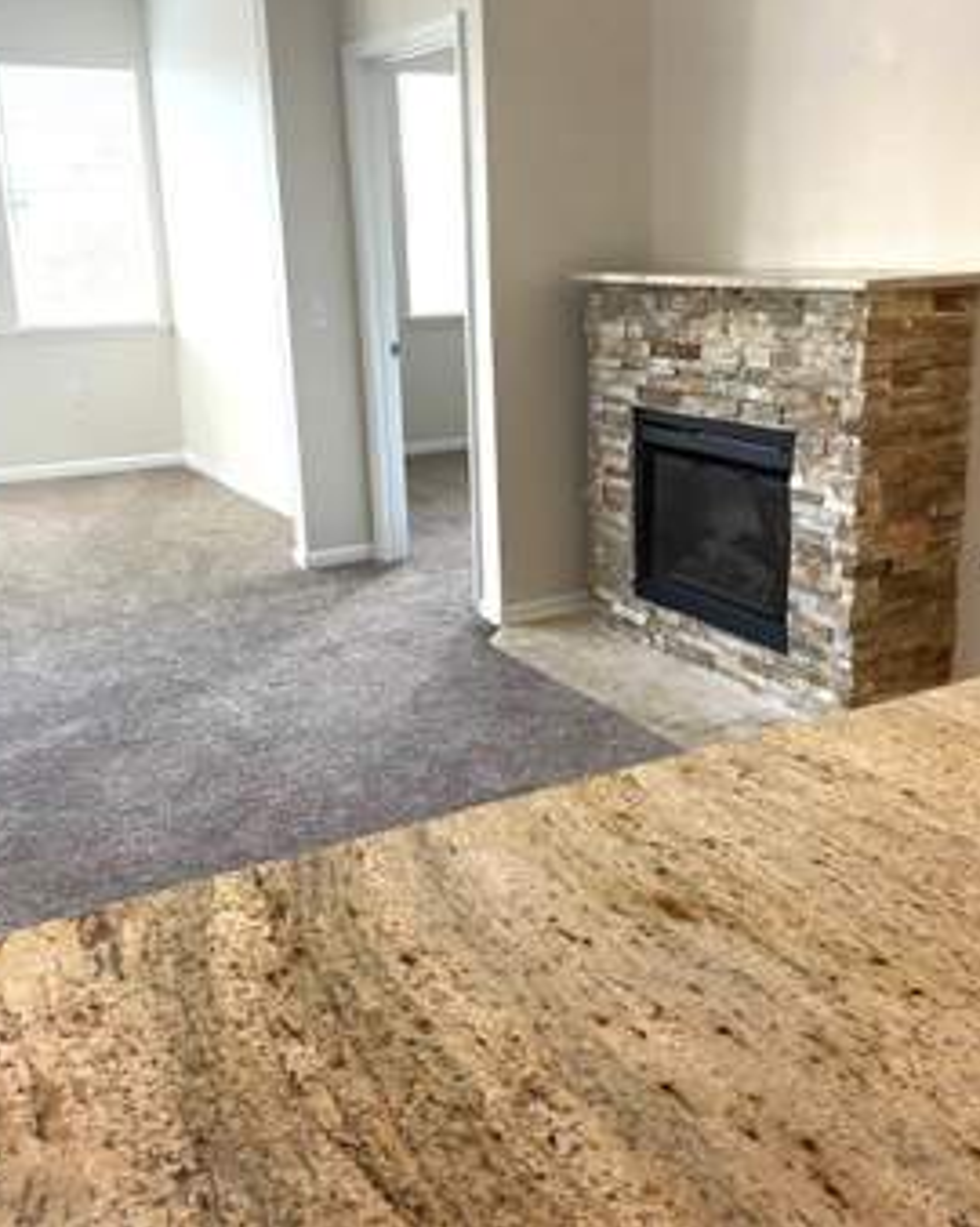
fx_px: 1306
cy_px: 583
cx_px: 530
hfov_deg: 41.1
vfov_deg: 50.3
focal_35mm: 36
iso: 160
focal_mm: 4.25
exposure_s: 1/60
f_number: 1.8
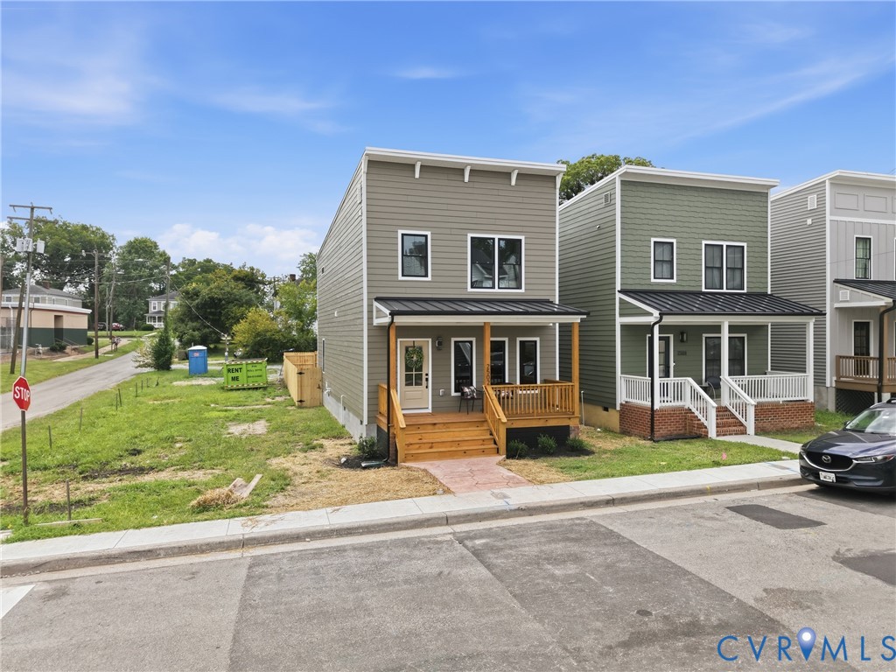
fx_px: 621
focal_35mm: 24
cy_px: 336
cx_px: 448
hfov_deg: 71.6
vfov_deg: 56.8
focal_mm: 8.7
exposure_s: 1/160
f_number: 1.8
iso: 400
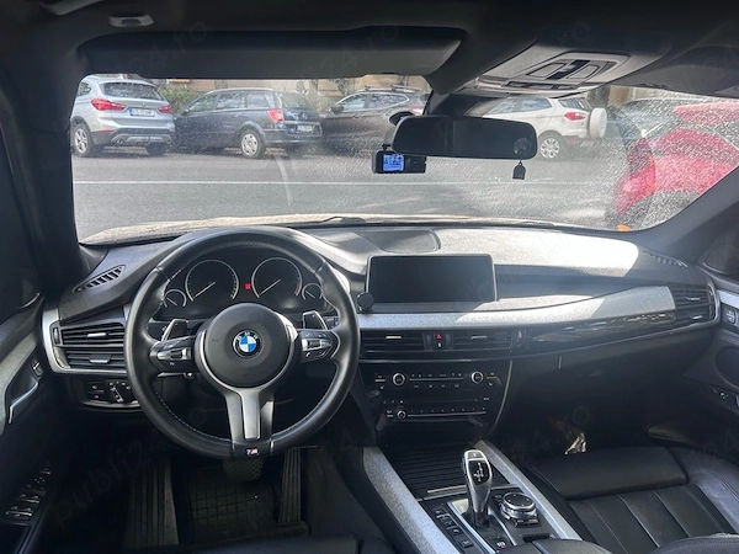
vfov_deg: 53.1
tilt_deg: -17.1
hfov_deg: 67.3
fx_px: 555
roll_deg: -2.3
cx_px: 370
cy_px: 277
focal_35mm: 26
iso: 40
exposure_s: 1/187
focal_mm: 5.7
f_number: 1.5
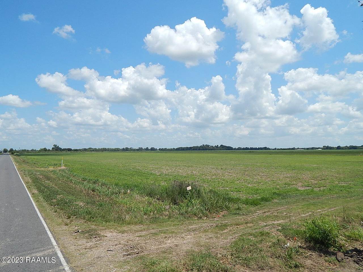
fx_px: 262
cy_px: 136
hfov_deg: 69.4
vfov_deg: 54.9
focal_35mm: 25
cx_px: 182
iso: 125
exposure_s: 1/640
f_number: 6.1
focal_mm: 4.5
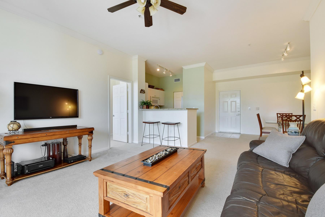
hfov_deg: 100.4
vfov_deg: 77.3
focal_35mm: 15
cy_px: 108
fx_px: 135
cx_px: 162
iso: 100
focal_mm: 10
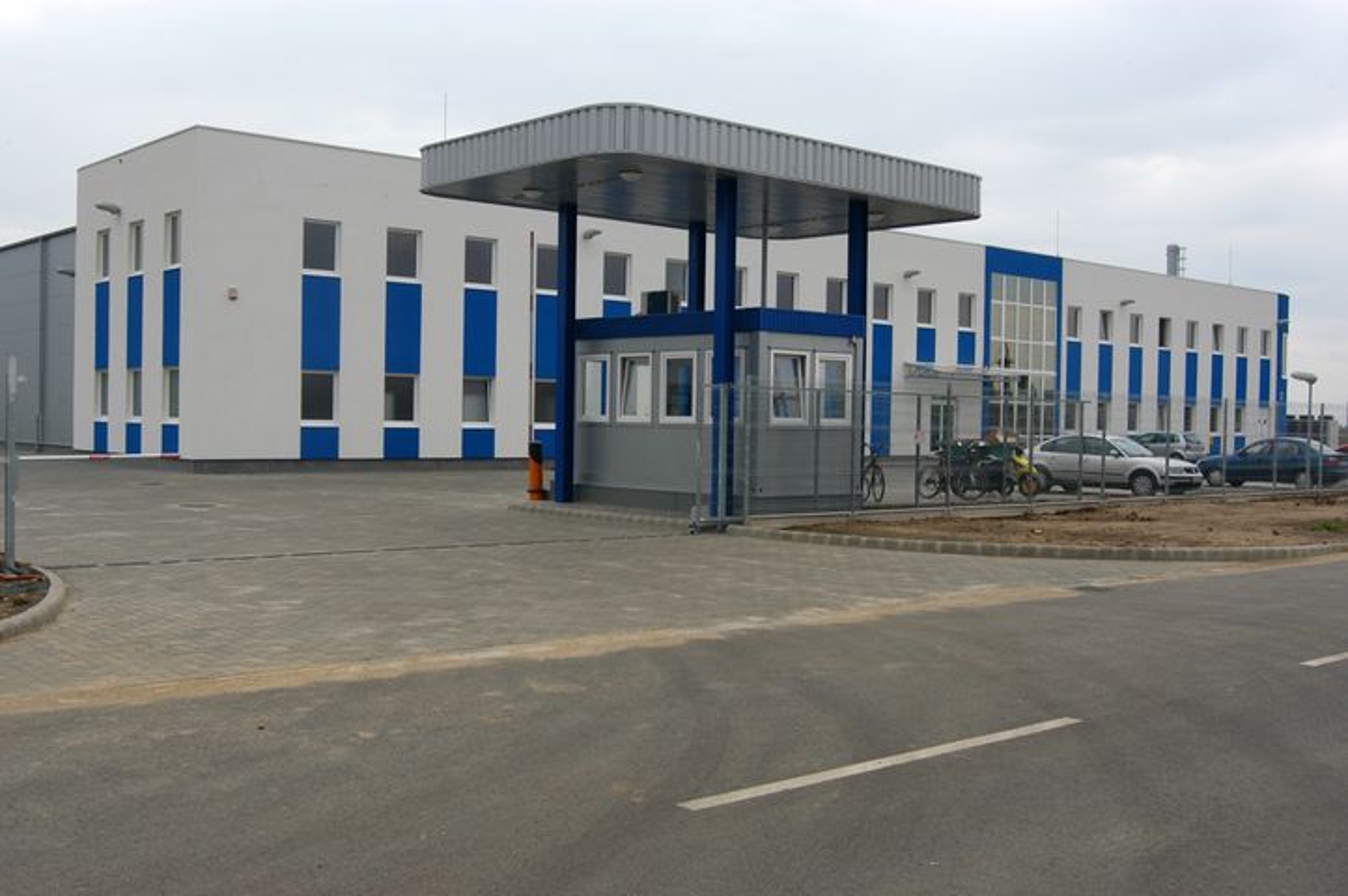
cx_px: 674
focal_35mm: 39
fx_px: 1459
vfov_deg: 34.1
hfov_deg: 49.6
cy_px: 448
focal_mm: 26
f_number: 8
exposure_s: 1/250
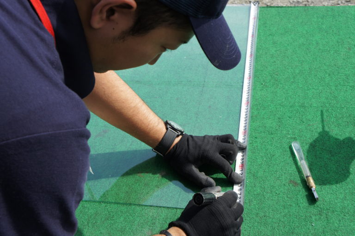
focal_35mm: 44
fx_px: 429
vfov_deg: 30.8
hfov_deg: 45.0
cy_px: 118
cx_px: 178
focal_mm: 29
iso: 250
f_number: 8
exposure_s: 1/250
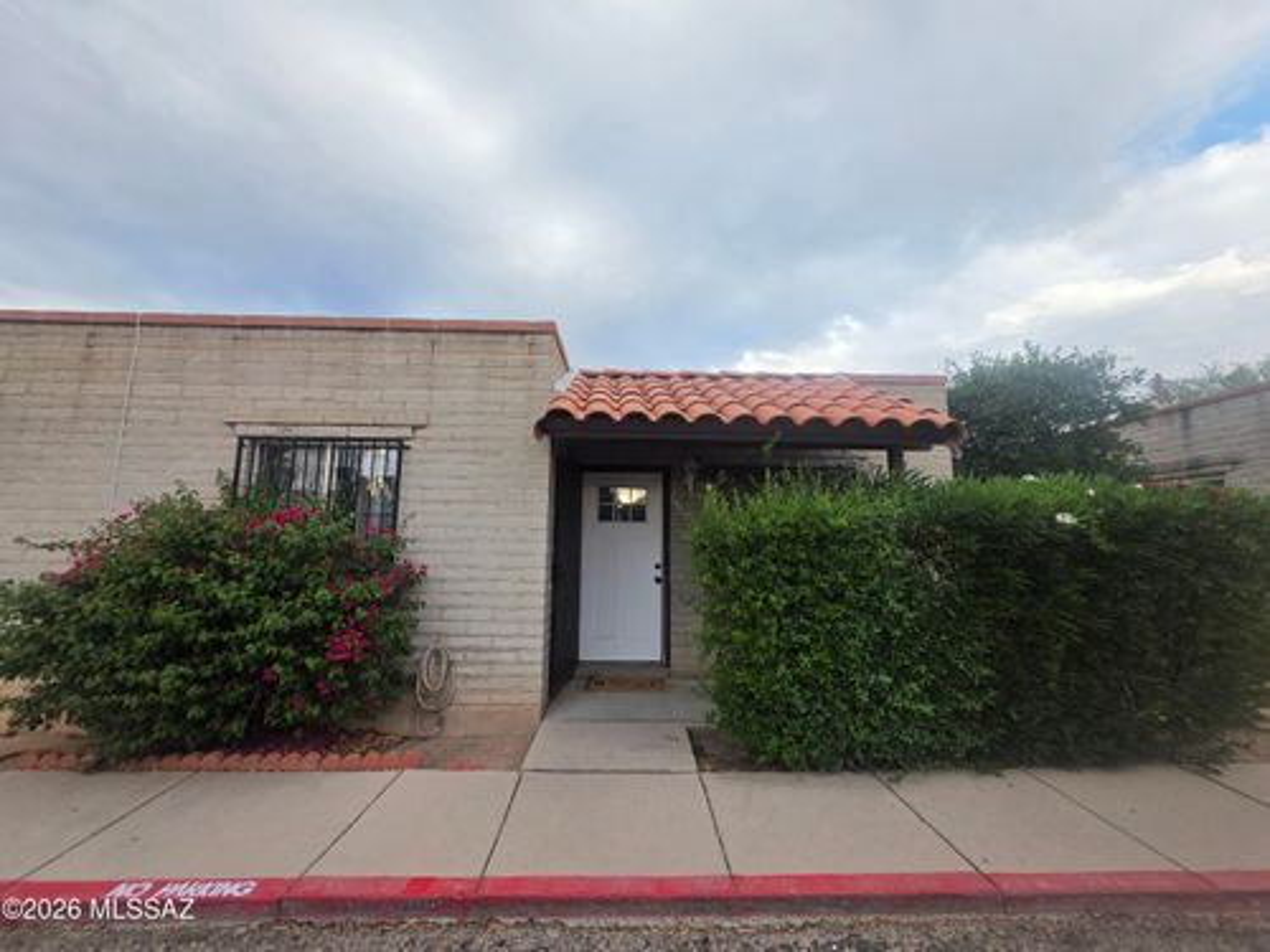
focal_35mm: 13
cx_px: 635
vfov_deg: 89.9
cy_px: 476
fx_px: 477
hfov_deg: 106.2
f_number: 1.9
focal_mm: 2.2
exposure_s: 1/367
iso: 40
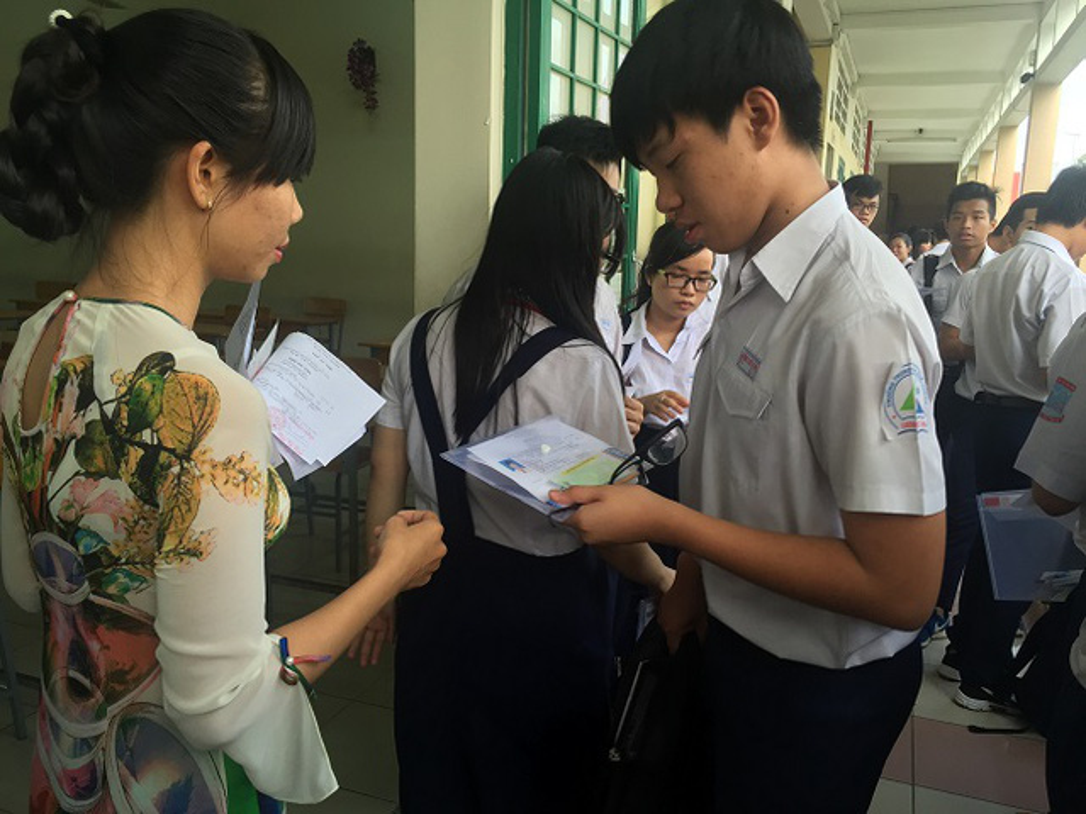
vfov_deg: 48.2
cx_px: 543
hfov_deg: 61.7
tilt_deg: -11.2
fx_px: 910
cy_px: 407
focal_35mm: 29
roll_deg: -2.4
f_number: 2.2
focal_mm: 4.15
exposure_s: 1/120
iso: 50
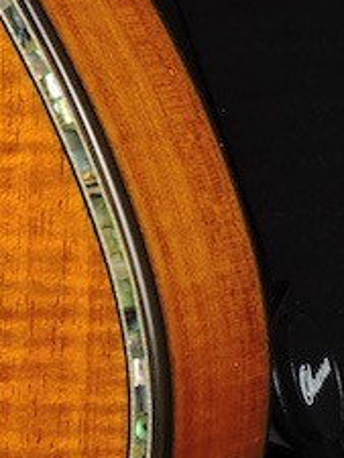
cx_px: -375
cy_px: -92
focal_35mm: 569
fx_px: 7532
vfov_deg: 3.5
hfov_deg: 2.6
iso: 100
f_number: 6.3
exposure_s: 1/2.5
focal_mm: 22.4
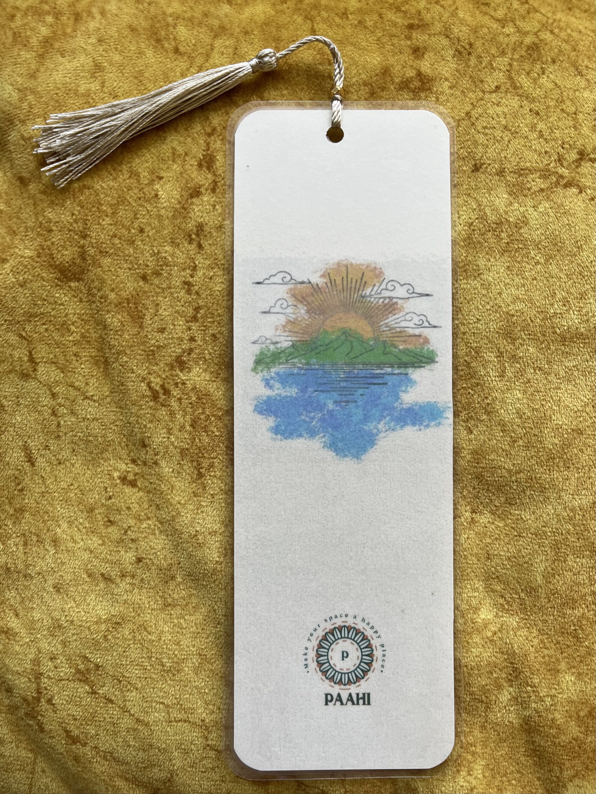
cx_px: 298
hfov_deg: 53.1
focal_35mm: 26
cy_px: 397
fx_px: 597
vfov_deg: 67.3
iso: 40
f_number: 1.6
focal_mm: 5.1
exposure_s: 1/153
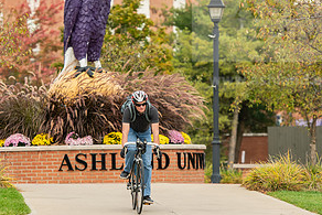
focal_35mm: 268
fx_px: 2398
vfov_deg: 5.1
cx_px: 159
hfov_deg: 7.7
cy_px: 103
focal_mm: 135
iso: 320
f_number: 3.5
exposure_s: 1/400
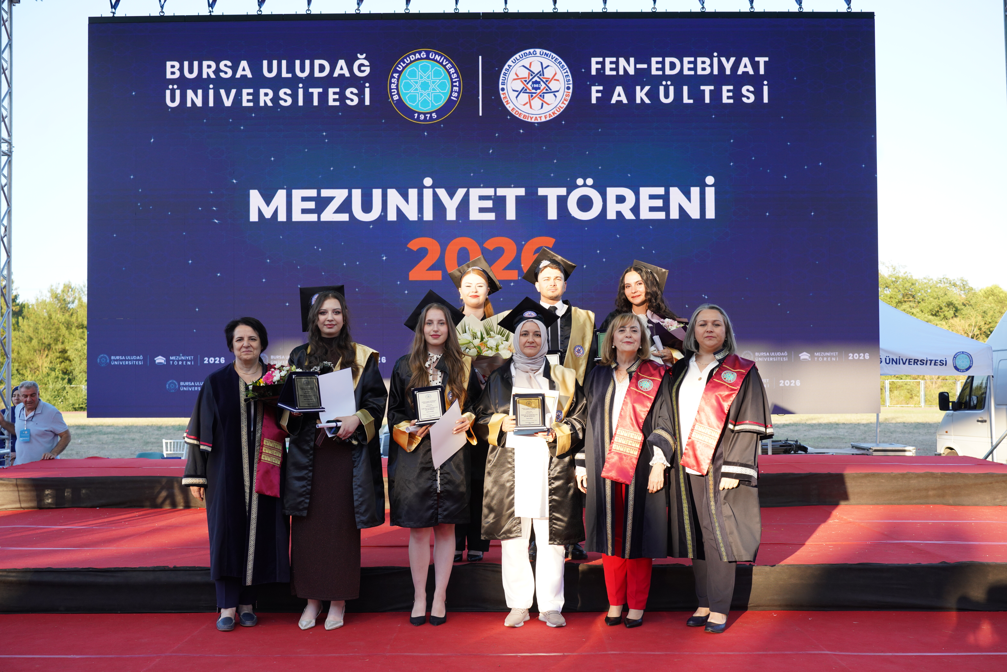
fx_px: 1091
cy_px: 336
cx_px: 504
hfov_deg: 49.6
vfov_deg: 34.2
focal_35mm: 39
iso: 500
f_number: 5
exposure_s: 1/400
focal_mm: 39
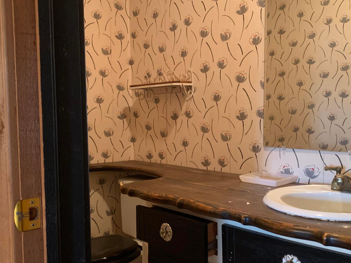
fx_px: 375
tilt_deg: -5.1
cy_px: 135
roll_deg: +1.3
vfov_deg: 38.7
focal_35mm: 37
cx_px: 188
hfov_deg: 50.1
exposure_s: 1/30
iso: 320
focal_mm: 4.25
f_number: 1.8
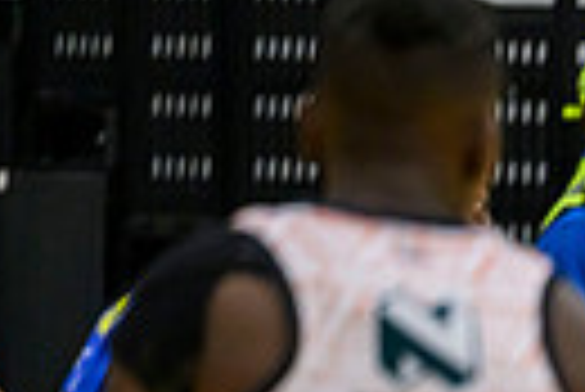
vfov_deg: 1.5
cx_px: 1274
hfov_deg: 2.3
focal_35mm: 893
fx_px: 14527
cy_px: 746
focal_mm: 200
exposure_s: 1/1000
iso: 4000
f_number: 3.2
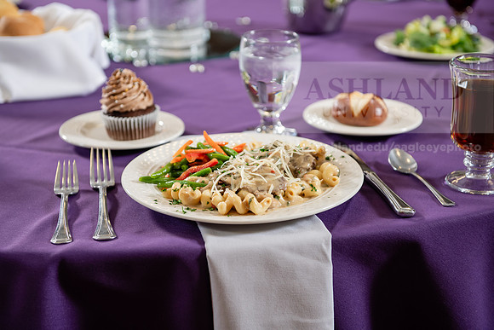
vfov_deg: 19.5
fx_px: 961
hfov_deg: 28.8
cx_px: 247
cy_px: 165
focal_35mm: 70
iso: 400
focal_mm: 70
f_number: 4
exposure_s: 1/200
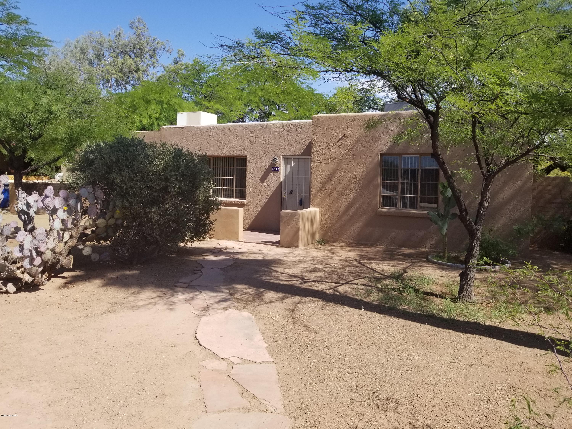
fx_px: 430
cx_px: 286
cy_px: 214
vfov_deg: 53.1
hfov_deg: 67.3
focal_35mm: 26
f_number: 1.7
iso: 50
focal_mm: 4.25
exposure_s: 1/1916
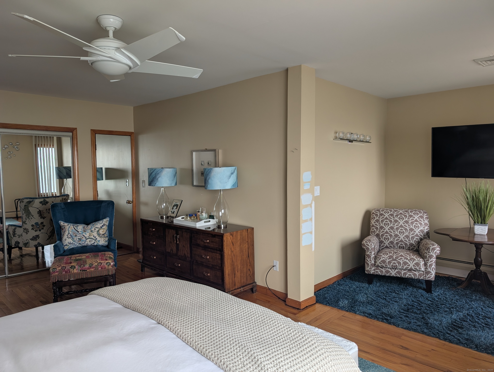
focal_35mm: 24
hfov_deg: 71.5
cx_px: 247
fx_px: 343
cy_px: 186
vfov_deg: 56.9
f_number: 1.68
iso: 22
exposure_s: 1/431
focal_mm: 6.9
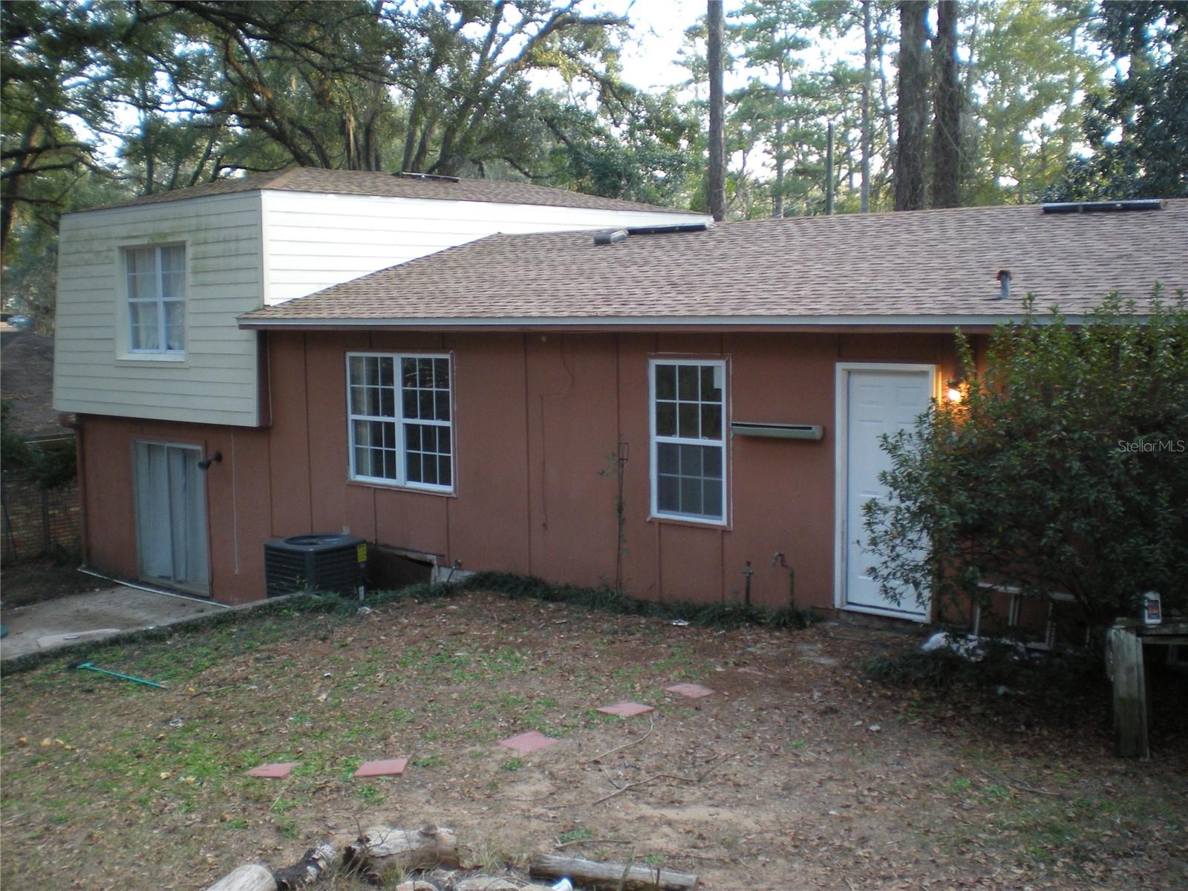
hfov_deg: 49.0
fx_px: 1304
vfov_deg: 37.7
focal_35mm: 38
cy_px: 446
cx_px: 594
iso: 158
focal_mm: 6.3
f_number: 3.1
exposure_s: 1/59.4
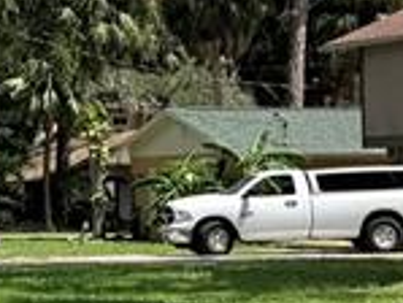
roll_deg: +0.8
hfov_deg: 11.3
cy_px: 103
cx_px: -257
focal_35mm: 165
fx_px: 1922
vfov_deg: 9.0
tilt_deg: +3.5
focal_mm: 6.76
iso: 80
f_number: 1.78
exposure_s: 1/10309
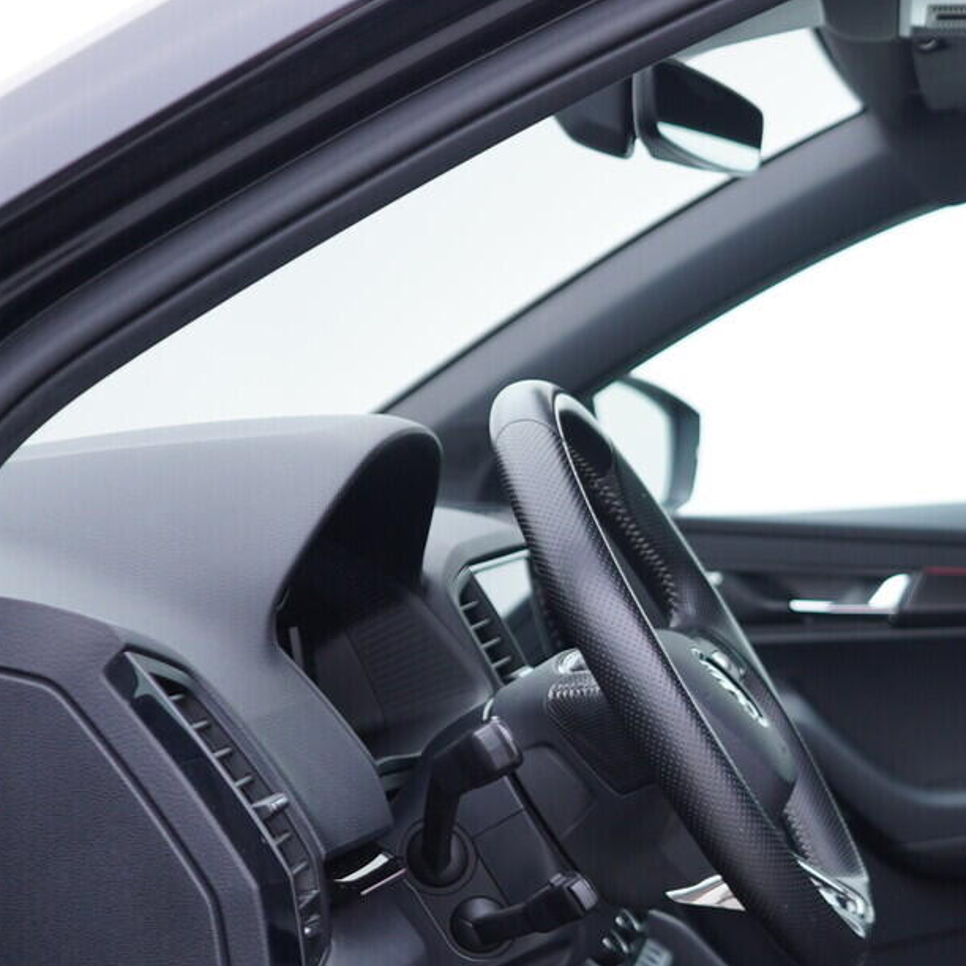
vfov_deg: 23.7
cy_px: 753
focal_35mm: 72
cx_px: 964
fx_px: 2273
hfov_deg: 23.0
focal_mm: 24
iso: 160
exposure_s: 1/40
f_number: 2.8
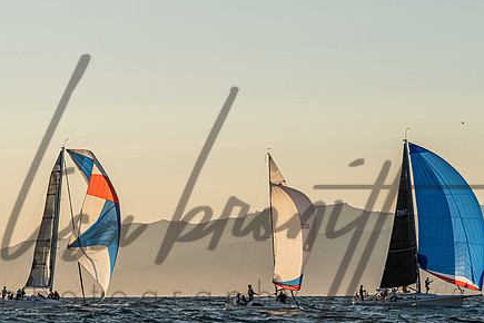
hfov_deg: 11.9
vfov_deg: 8.0
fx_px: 2312
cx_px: 352
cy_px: 147
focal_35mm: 172
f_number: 8
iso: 640
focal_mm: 95
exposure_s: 1/1000
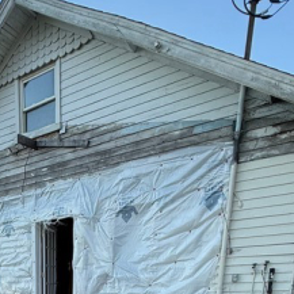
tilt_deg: -13.5
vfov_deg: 32.9
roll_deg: +2.0
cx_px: 4
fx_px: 365
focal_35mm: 38
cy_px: 380
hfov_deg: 39.1
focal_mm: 2.22
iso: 50
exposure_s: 1/644
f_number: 2.2
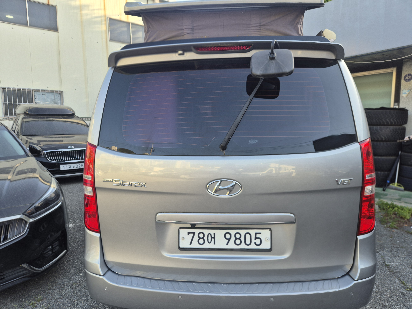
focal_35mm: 23
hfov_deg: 73.9
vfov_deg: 58.9
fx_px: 274
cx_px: 206
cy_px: 154
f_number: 1.8
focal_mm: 5.4
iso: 25
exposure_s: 1/176
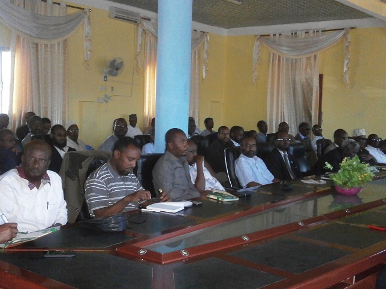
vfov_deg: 30.9
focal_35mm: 47
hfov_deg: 40.4
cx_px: 193
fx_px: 524
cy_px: 144
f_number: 3.4
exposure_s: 1/40
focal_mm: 8.3
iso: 800
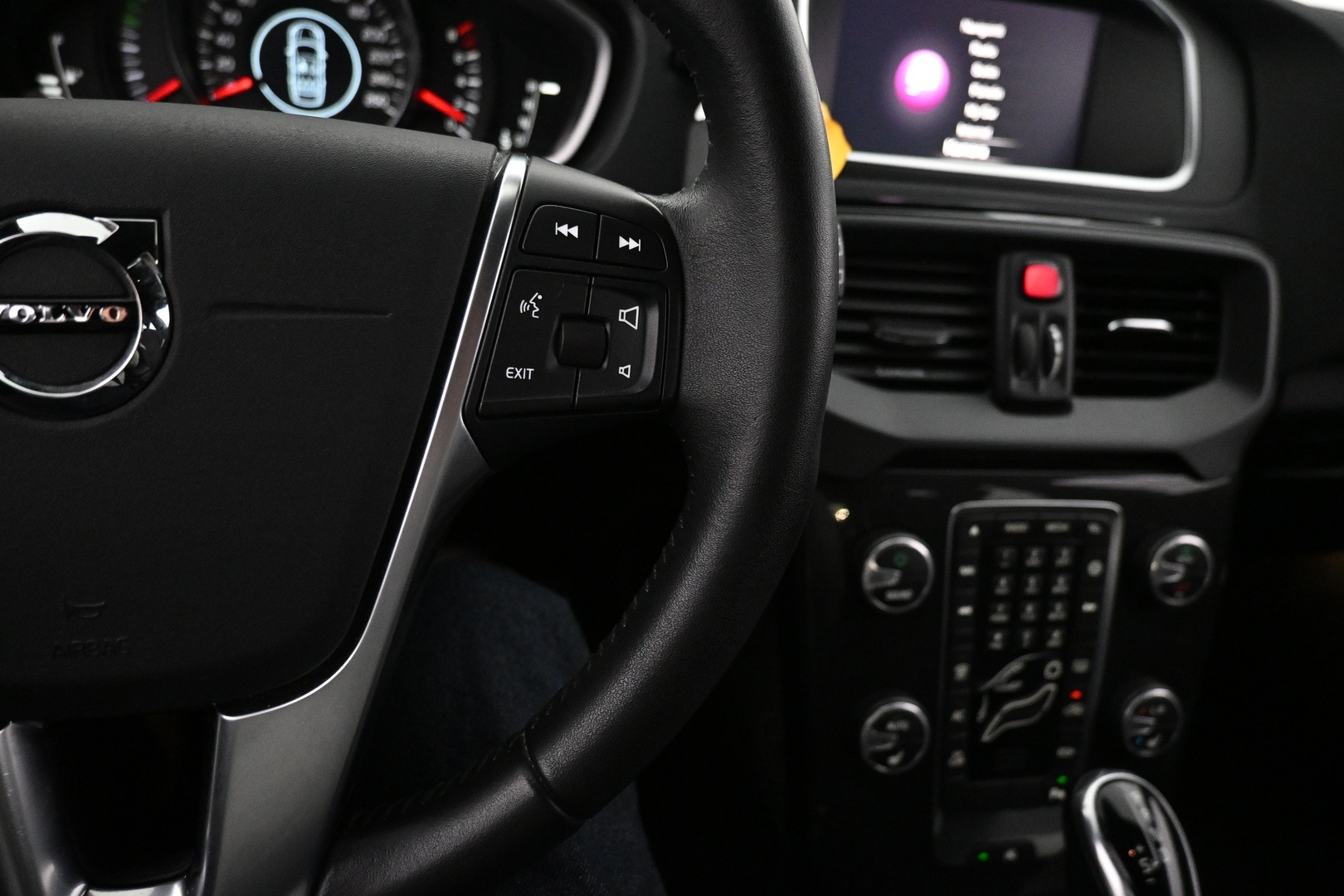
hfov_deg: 73.7
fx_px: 896
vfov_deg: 53.1
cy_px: 448
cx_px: 672
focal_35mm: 24
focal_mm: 16
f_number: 3.5
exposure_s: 1/80
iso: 4000
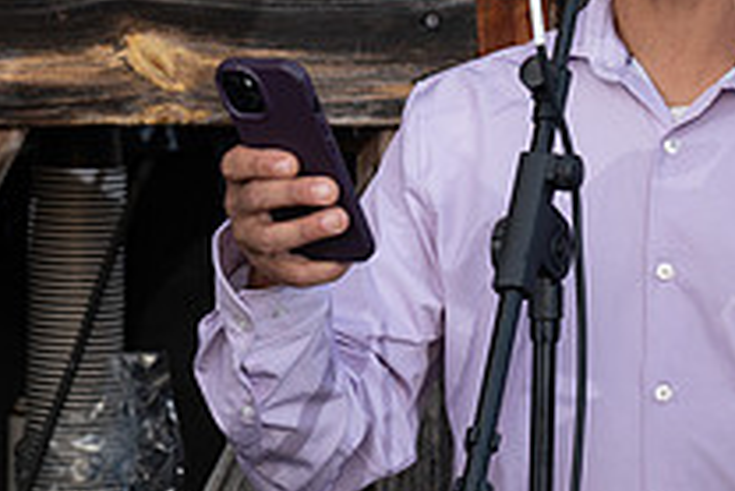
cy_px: 72
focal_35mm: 293
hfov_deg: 7.0
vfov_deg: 4.7
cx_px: 643
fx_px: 5986
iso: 250
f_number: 6.3
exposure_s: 1/200
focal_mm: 105
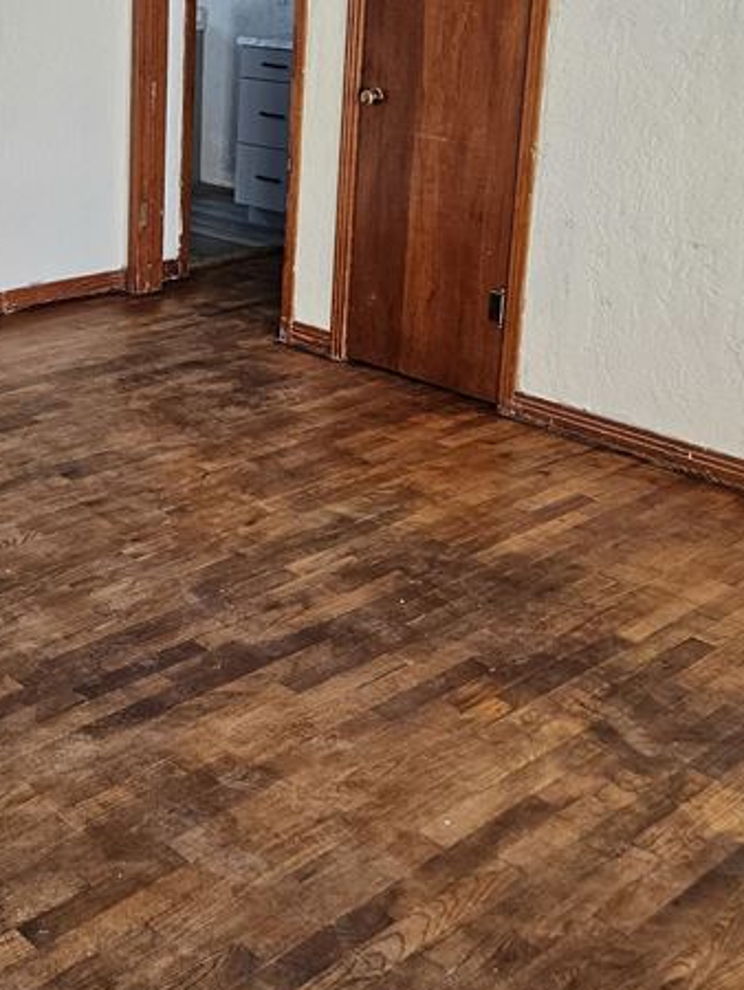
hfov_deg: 28.8
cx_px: 108
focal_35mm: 49
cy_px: 245
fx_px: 1403
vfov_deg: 37.9
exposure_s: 1/120
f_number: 1.8
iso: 160
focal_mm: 5.4
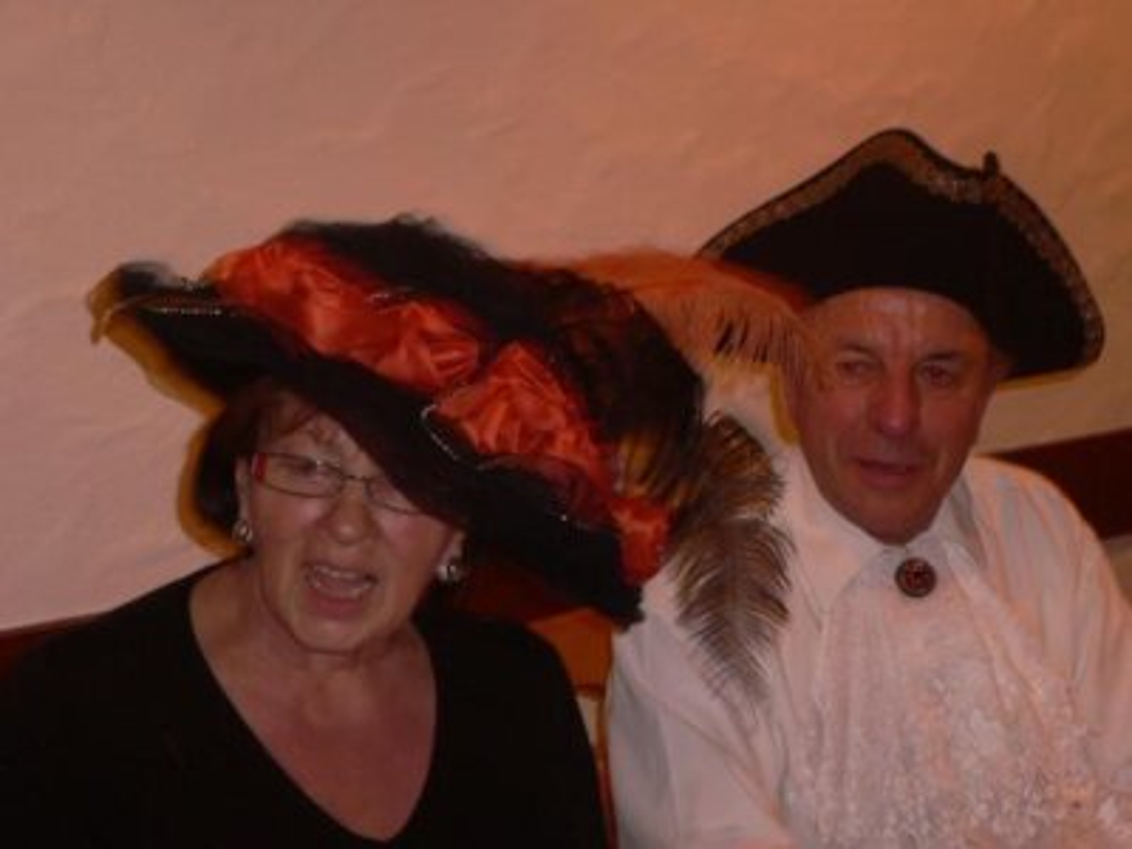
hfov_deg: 23.3
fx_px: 2747
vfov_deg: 17.6
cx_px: 566
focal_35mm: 84
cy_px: 424
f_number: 4.6
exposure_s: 1/8
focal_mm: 14
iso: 100
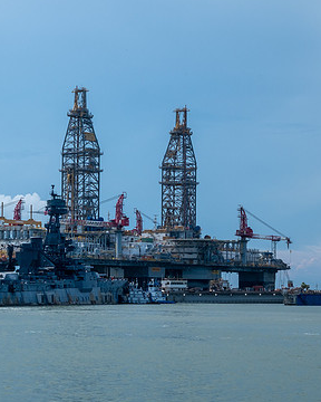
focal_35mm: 106
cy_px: 203
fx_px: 1259
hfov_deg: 14.4
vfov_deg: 18.1
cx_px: 42
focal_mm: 46.6
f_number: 11
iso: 160
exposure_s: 1/340
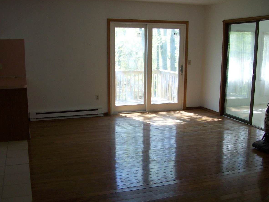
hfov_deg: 47.9
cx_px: 127
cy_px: 107
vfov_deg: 36.8
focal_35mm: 39
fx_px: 303
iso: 80
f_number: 2.7
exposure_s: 1/65.5
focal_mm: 6
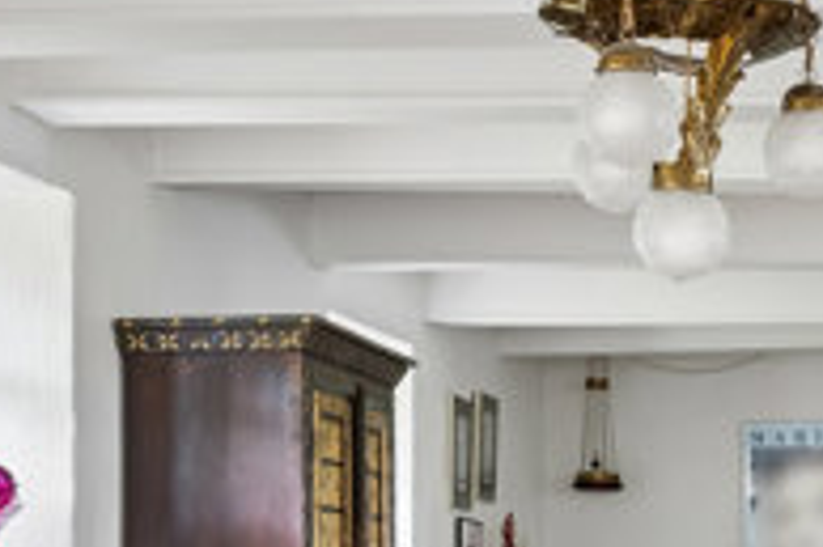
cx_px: 1061
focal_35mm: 102
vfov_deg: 13.1
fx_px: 2332
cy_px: 625
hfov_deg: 18.6
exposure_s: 1.6
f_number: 8
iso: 200
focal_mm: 16.5
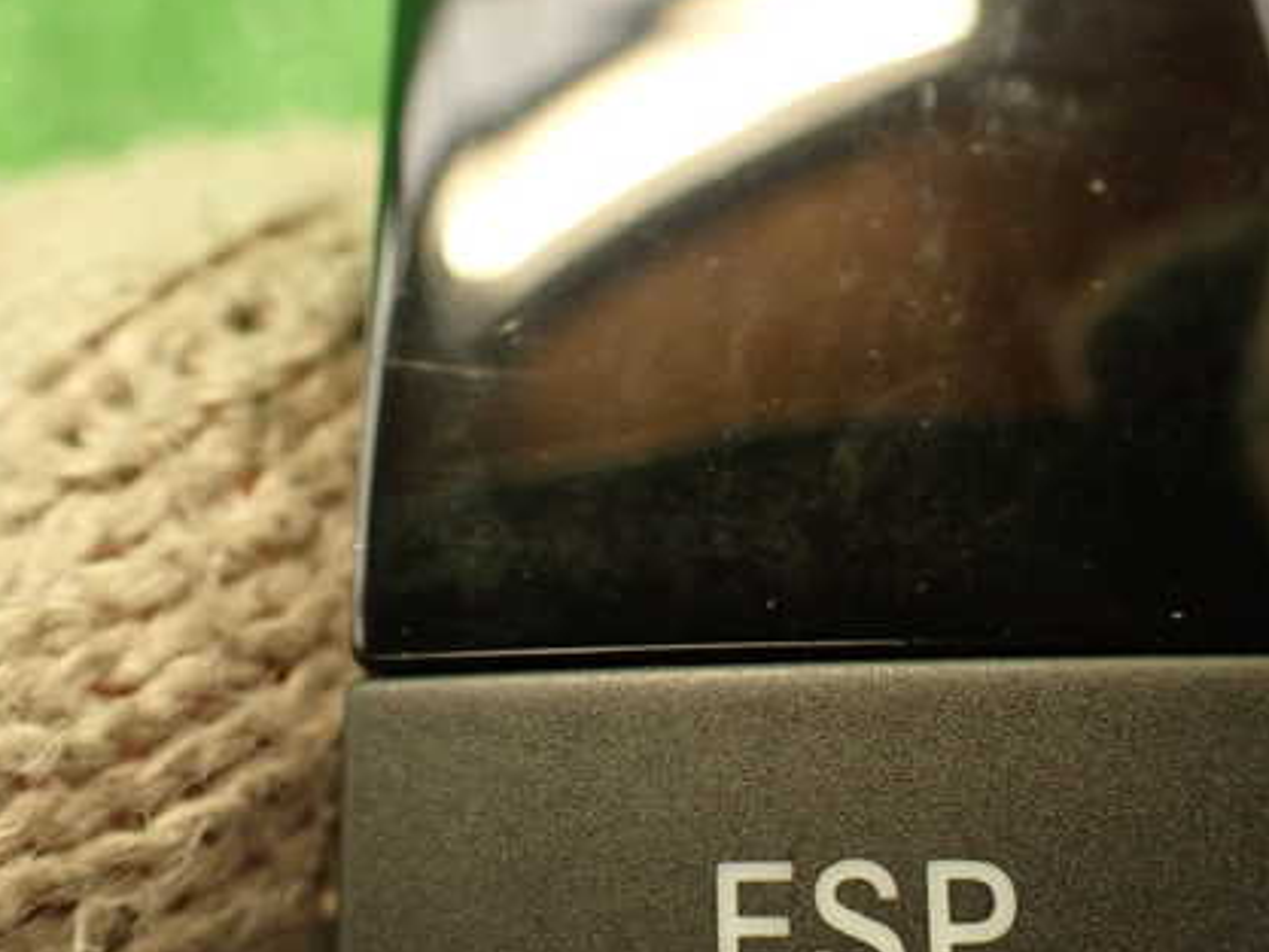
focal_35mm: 46
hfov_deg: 41.2
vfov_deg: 31.5
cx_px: 633
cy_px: 474
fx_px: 1687
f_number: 2.4
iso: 500
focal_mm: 5.79
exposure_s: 1/30
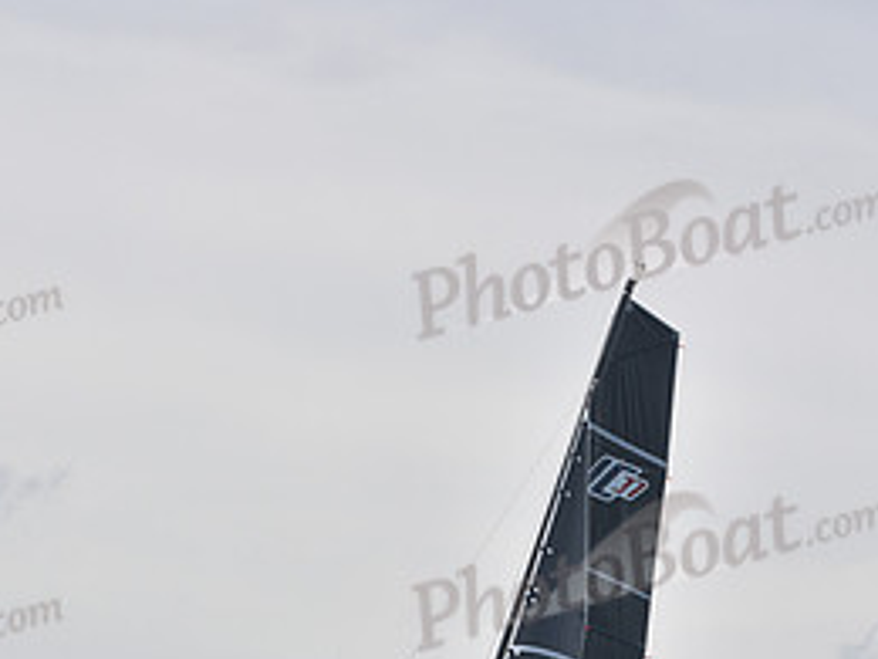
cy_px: 787
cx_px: 238
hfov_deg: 9.4
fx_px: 5326
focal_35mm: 210
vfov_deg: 7.0
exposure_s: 1/800
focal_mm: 98
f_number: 5.6
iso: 320
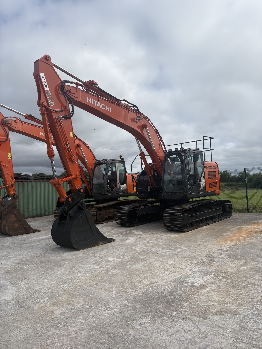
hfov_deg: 53.1
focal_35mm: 26
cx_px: 131
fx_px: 262
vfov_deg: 67.3
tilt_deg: +3.9
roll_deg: +2.8
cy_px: 174
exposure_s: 1/5814
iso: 50
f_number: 1.6
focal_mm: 5.96
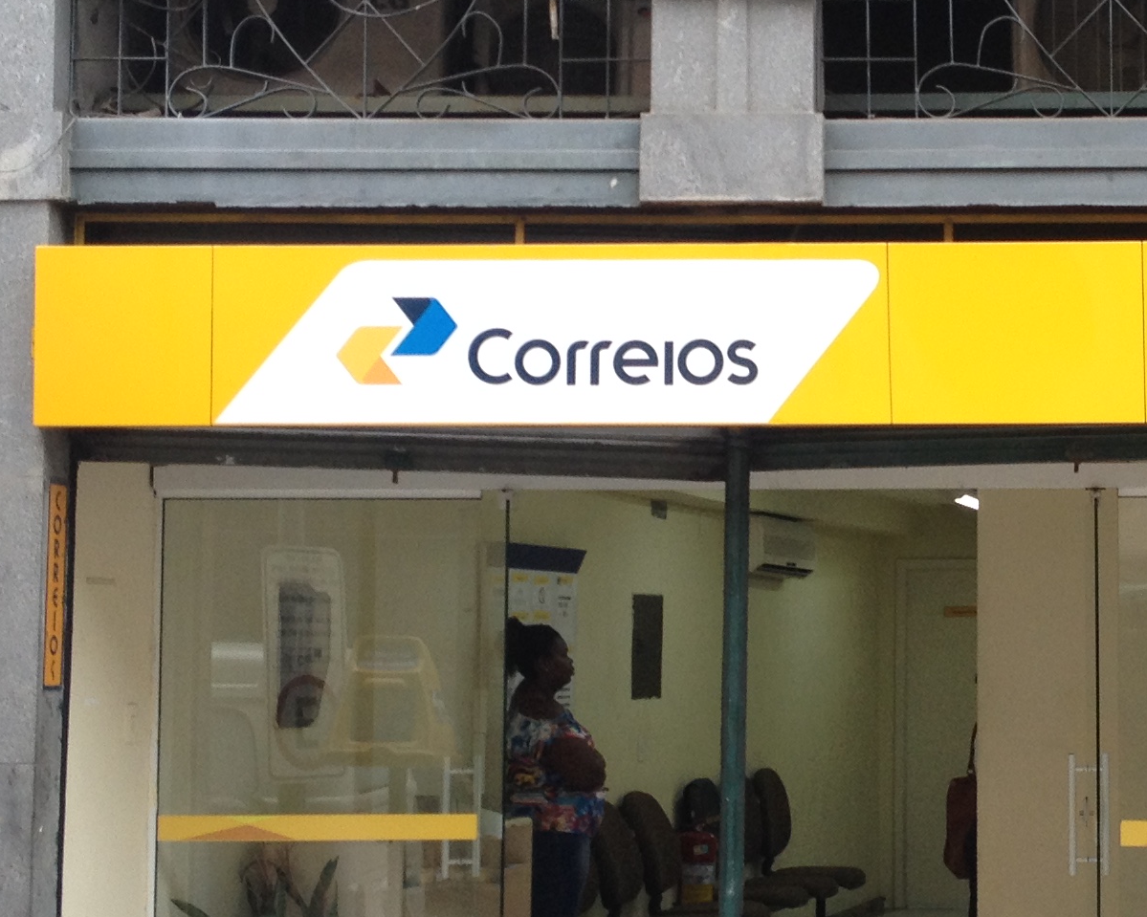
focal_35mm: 93
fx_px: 3157
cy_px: 403
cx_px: 922
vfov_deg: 16.5
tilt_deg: +4.5
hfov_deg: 20.4
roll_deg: -1.2
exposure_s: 1/60
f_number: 2.4
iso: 50
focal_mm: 4.28
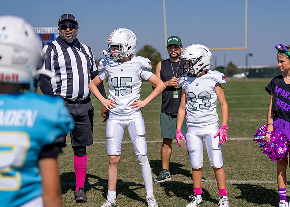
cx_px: 171
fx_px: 666
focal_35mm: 81
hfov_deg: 24.5
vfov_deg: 17.7
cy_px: 108
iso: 100
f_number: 2.8
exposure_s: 1/3200
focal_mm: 70
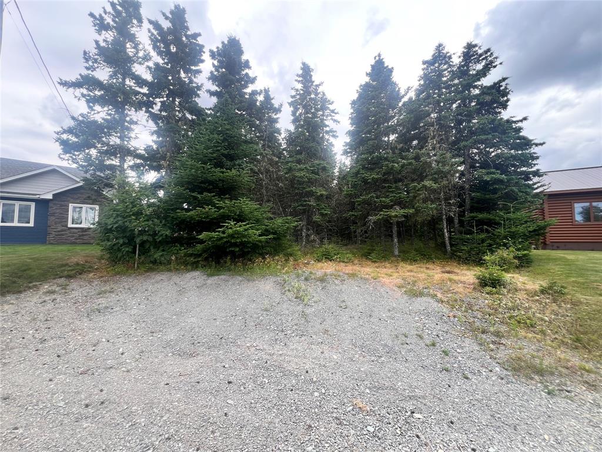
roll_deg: +0.9
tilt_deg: +2.8
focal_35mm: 13
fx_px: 226
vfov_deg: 89.9
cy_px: 226
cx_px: 301
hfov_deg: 106.2
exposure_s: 1/354
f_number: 1.8
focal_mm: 1.57
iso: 32
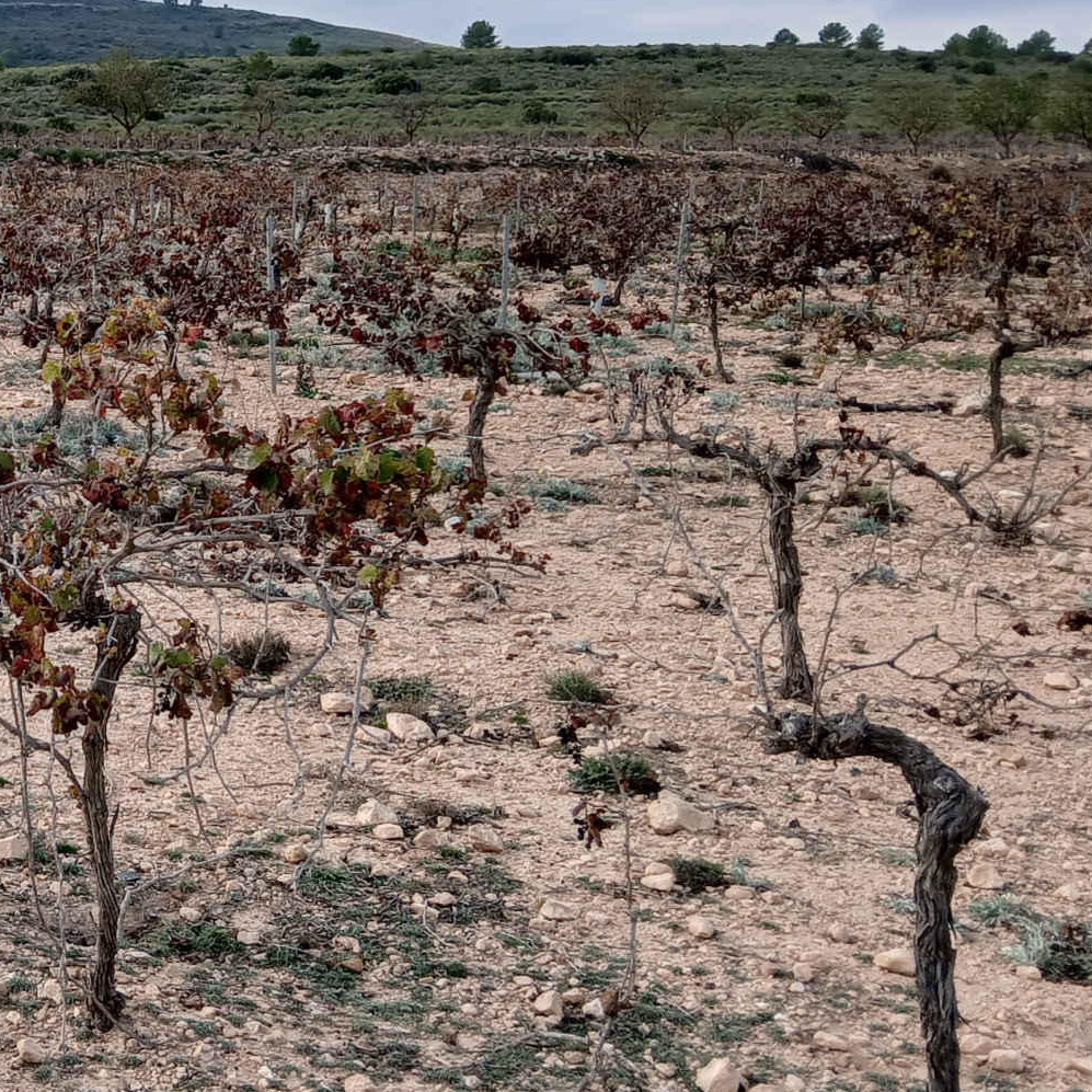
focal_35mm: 59
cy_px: 352
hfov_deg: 25.7
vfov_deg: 28.9
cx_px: -251
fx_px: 2106
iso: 20
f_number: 1.8
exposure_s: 1/488
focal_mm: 3.98
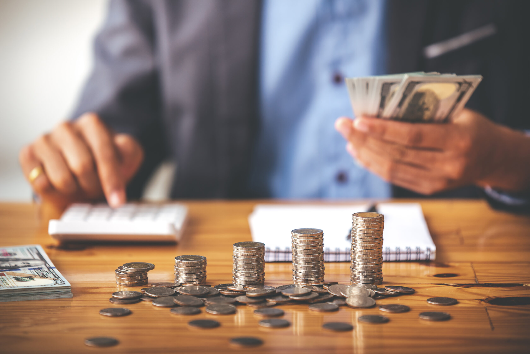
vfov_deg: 6.9
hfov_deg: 10.3
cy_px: 177
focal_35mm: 200
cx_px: 265
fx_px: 2945
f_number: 2.8
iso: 250
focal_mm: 200
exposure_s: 1/200
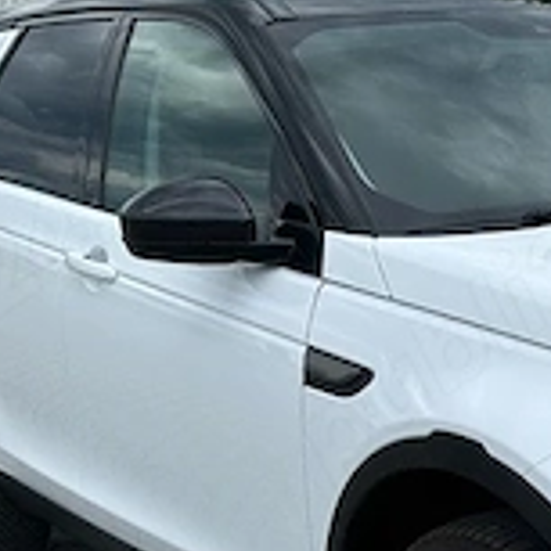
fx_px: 1621
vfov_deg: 19.3
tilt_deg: -8.6
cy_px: 313
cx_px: 677
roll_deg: +1.7
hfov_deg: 18.2
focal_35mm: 90
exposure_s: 1/2083
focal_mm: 5.7
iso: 50
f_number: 1.5
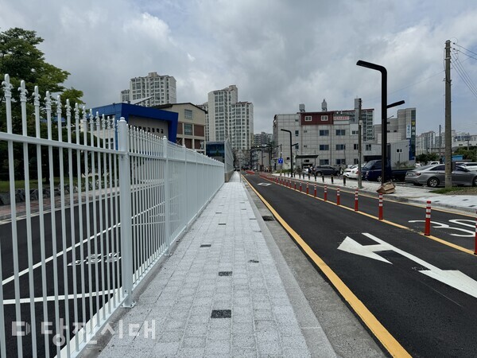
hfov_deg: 71.6
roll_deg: +1.2
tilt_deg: -2.6
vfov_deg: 56.8
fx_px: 331
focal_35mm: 24
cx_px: 238
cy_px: 179
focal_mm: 6.76
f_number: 1.78
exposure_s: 1/12346
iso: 80
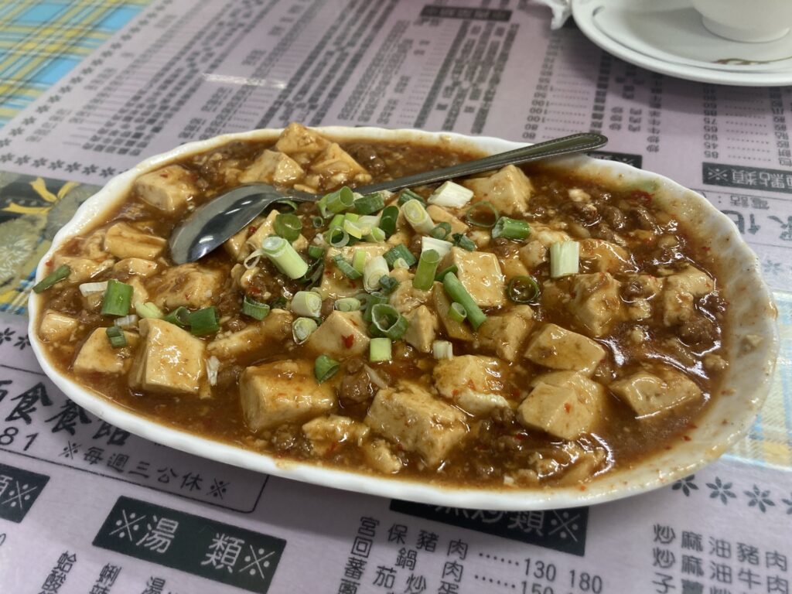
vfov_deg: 49.7
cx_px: 396
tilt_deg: -46.5
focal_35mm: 28
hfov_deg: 63.4
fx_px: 641
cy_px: 297
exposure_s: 1/60
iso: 125
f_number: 1.8
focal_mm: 3.99
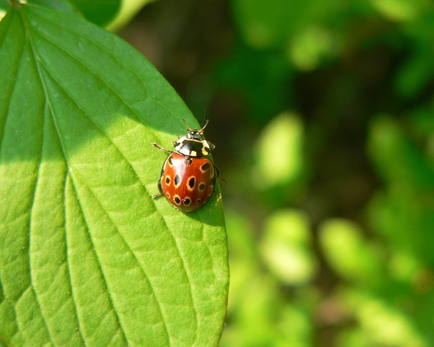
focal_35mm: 76
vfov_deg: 20.2
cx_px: 220
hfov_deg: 25.1
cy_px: 175
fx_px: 976
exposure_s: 1/125
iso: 100
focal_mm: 12
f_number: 2.8
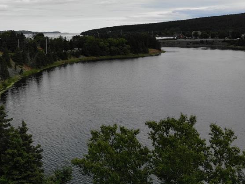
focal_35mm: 44
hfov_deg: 40.0
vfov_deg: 31.9
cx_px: 29
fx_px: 312
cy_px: 33
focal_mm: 4.5
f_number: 2.8
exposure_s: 1/1081
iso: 100
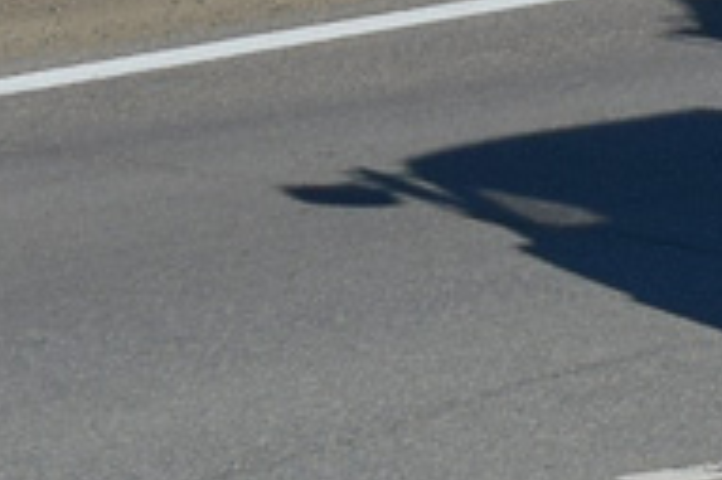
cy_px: -540
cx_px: 2011
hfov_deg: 3.9
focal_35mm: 518
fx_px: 10382
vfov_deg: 2.6
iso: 200
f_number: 8
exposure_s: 1/1250
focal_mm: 55
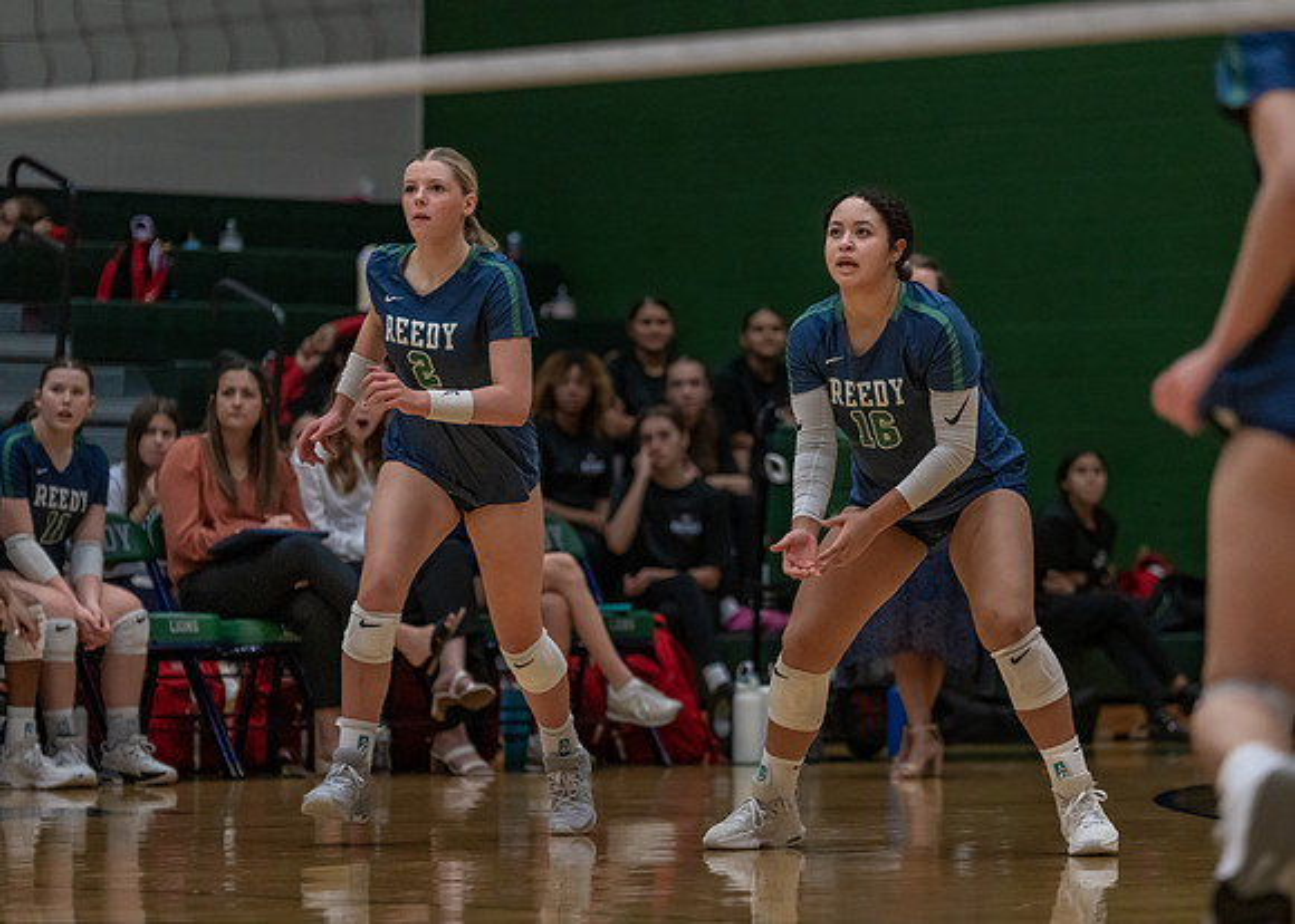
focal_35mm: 192
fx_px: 7044
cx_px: 729
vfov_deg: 7.5
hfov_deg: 10.5
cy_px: 512
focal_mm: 158
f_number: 2.8
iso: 2500
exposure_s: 1/1000
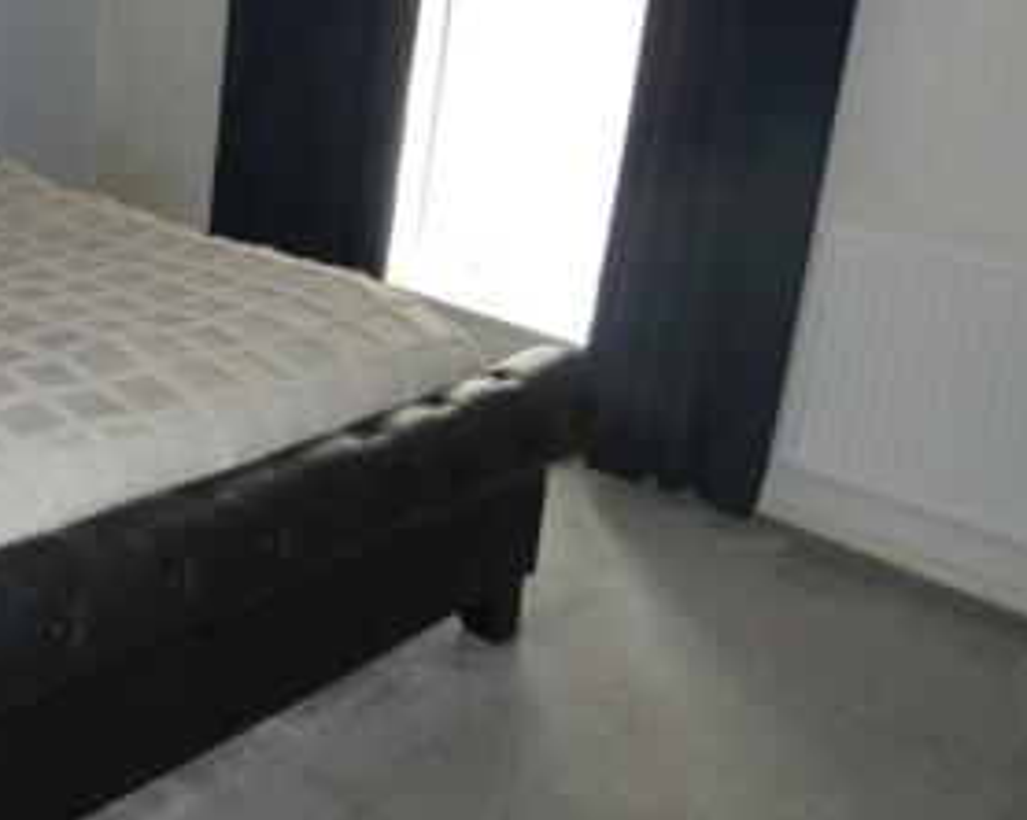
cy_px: 212
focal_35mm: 41
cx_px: -9
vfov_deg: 35.7
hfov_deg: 39.3
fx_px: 1245
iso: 250
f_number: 2.8
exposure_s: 1/60
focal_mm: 3.6
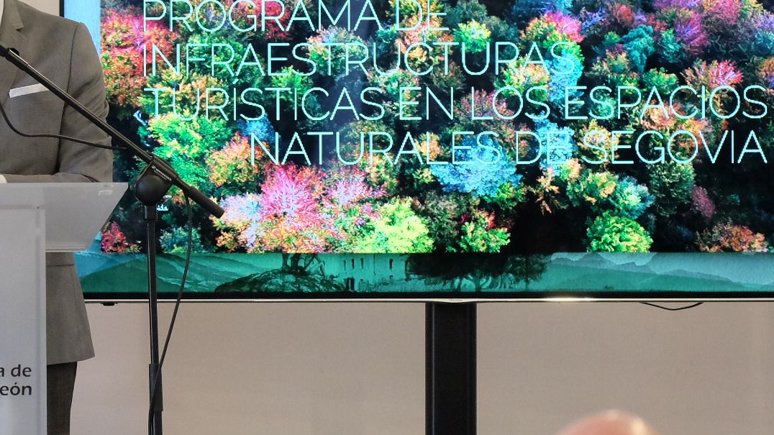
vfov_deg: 4.7
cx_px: -47
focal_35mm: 260
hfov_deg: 8.2
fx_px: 5336
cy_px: 129
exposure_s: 1/180
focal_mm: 71.5
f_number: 2.8
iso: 2500
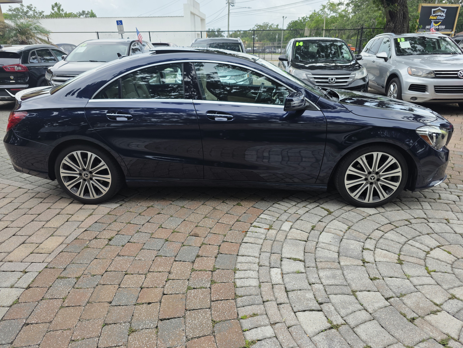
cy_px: 174
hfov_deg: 73.9
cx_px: 232
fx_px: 308
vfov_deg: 58.9
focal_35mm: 23
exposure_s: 1/2054
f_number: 1.7
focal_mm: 6.3
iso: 80
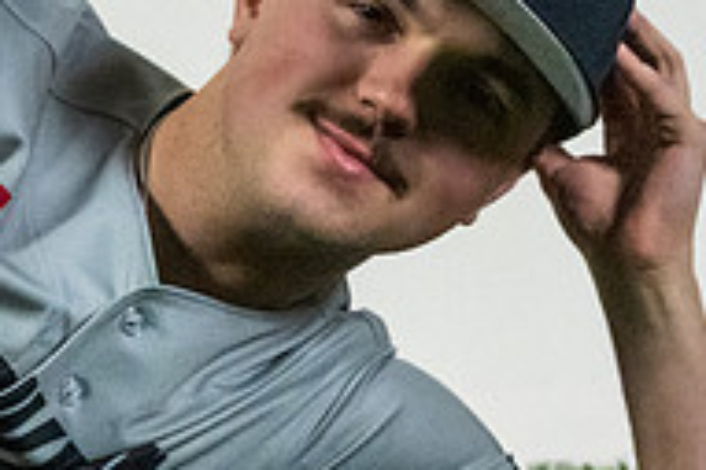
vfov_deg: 9.2
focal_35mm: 148
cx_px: 416
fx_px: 2900
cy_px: 346
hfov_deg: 13.9
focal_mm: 39
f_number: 5
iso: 6400
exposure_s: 1/400
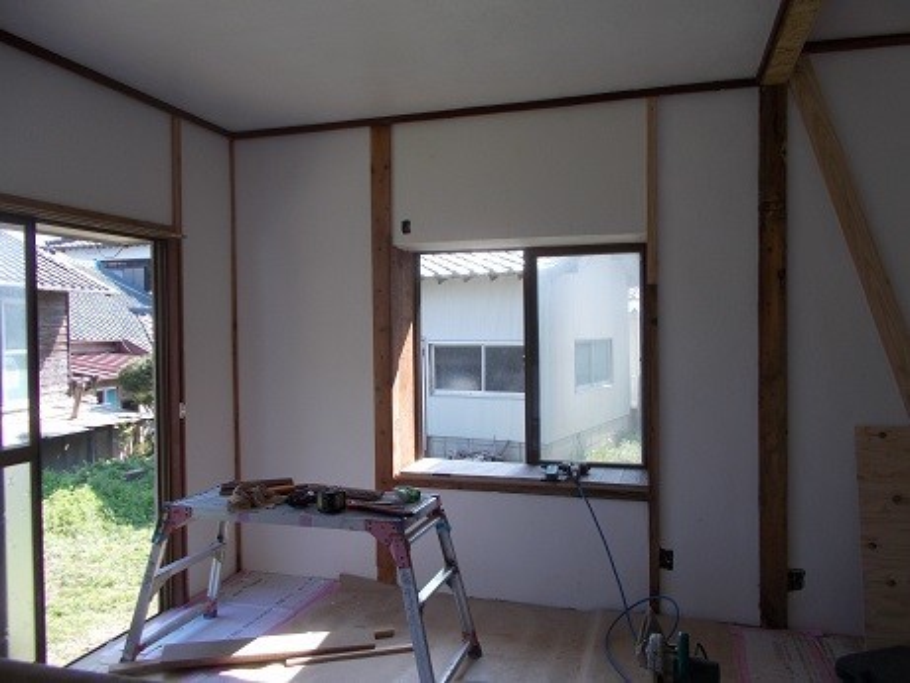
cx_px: 455
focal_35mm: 26
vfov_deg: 53.1
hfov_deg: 67.3
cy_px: 342
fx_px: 684
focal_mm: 4.6
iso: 80
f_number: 3.2
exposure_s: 1/125
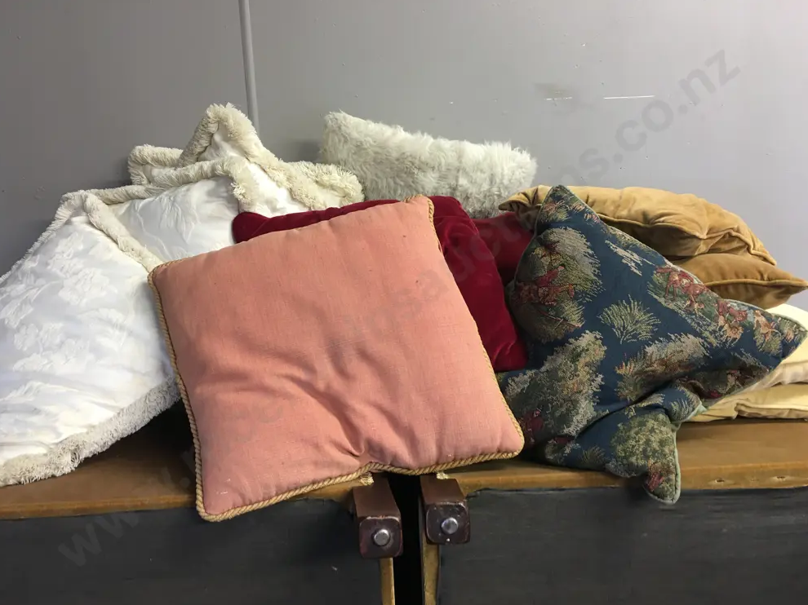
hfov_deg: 60.0
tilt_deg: -16.9
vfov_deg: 46.8
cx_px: 397
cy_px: 310
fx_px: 700
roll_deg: +1.0
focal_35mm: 30
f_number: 2.2
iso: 50
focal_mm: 4.15
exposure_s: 1/17
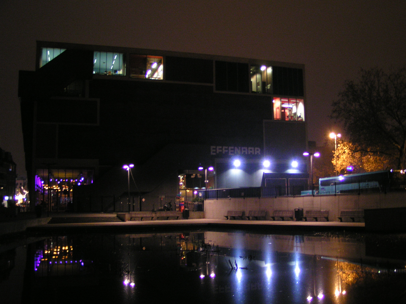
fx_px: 446
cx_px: 203
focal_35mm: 38
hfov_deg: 49.0
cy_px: 152
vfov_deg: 37.7
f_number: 2.8
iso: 200
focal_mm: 5.8
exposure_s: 1/2
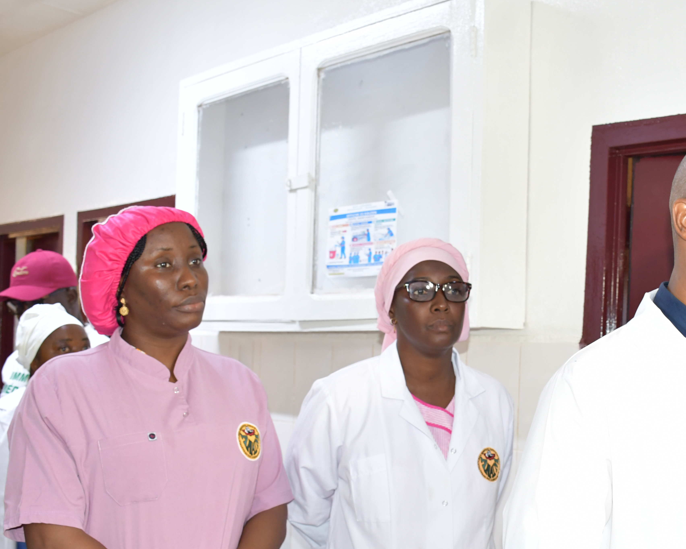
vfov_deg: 32.5
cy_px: 363
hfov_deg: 39.3
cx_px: 509
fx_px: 934
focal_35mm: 46
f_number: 5
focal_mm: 20
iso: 1000
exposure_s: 1/60
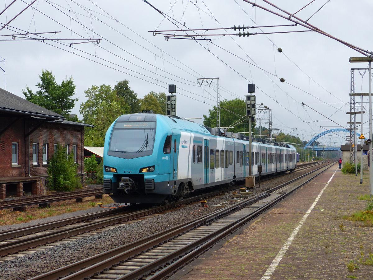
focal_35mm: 69
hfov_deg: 28.2
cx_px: 186
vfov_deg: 21.3
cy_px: 140
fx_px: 744
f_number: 2.8
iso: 100
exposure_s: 1/500
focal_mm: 12.5
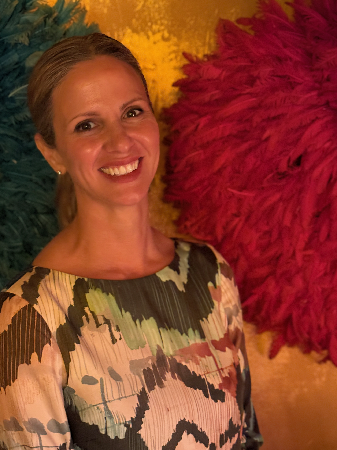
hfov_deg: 22.9
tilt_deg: -9.3
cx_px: 125
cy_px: 229
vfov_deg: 30.3
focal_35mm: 64
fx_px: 831
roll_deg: +1.4
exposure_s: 1/20
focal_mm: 6.76
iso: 1000
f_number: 1.78
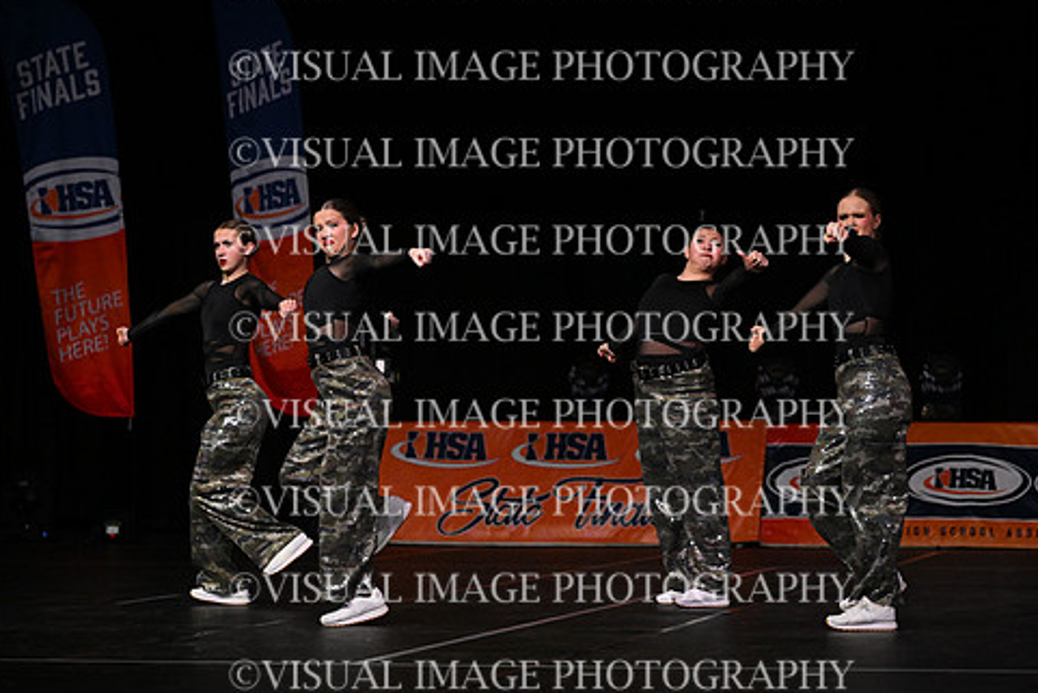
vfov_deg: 11.7
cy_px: 370
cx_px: 542
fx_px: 3374
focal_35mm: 117
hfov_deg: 17.5
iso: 6400
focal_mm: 97
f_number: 4
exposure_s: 1/1000
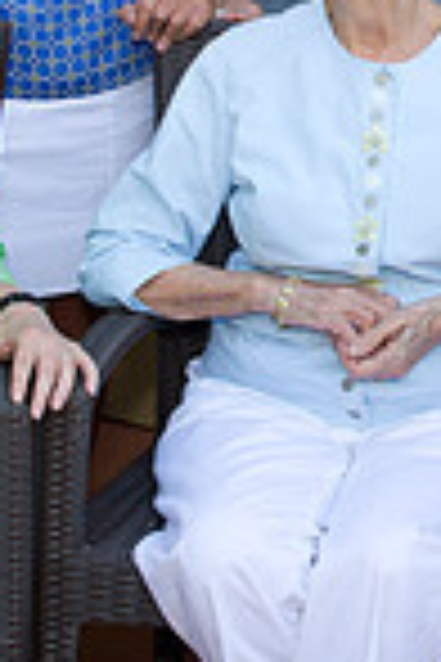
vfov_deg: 16.5
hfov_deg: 11.1
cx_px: 495
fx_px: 2242
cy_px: 50
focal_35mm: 122
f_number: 5.6
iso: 640
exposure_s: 1/250
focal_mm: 31
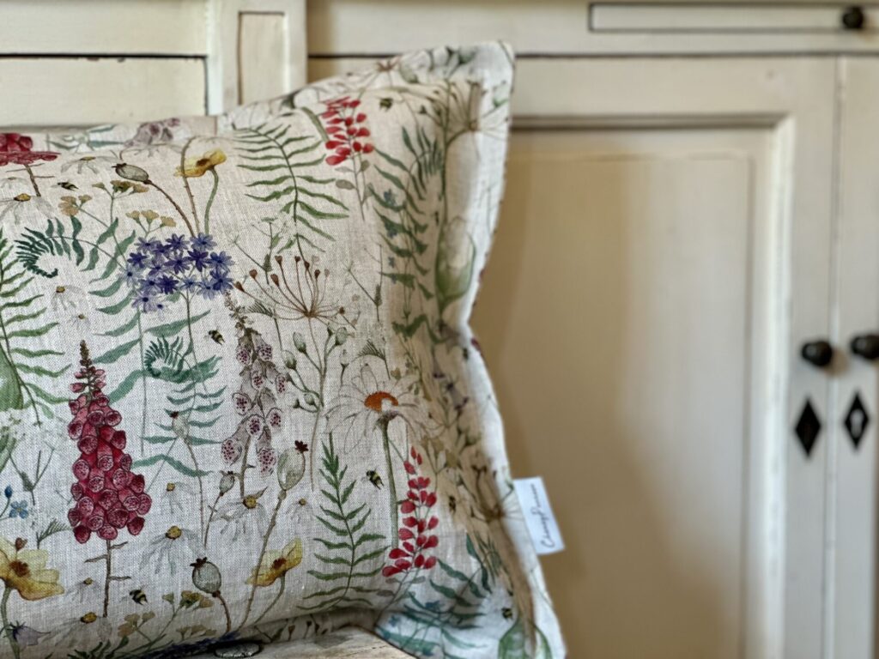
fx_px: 1955
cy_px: 330
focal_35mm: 77
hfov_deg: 25.3
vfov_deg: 19.1
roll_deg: +1.0
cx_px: 440
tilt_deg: -7.3
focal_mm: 9
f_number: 2.8
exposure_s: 1/33
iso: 125
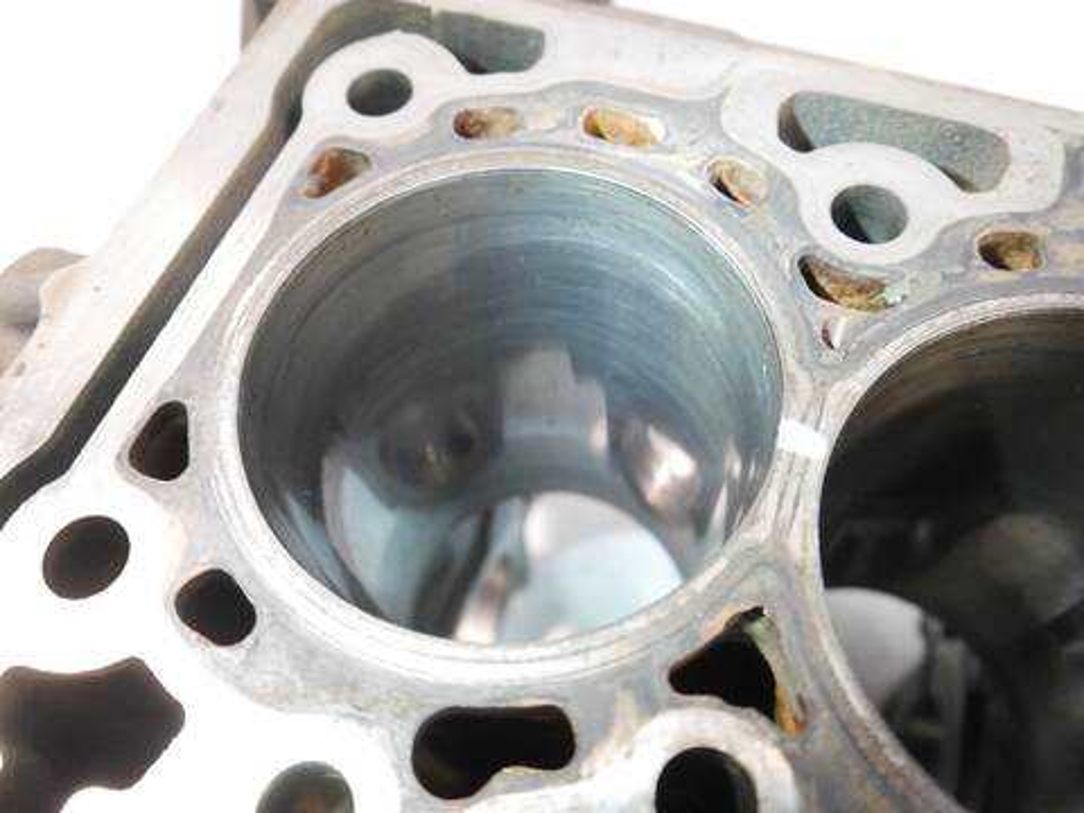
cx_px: 542
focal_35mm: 30
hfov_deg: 60.0
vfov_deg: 46.8
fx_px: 939
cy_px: 406
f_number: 3.5
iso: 3200
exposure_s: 1/80
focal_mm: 15
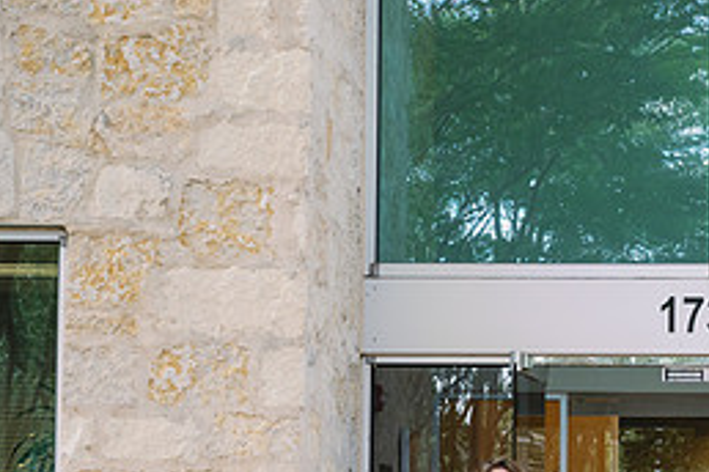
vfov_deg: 11.5
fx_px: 2343
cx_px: 723
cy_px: 416
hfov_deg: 16.8
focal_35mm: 119
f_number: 5
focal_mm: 53
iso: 640
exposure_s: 1/125
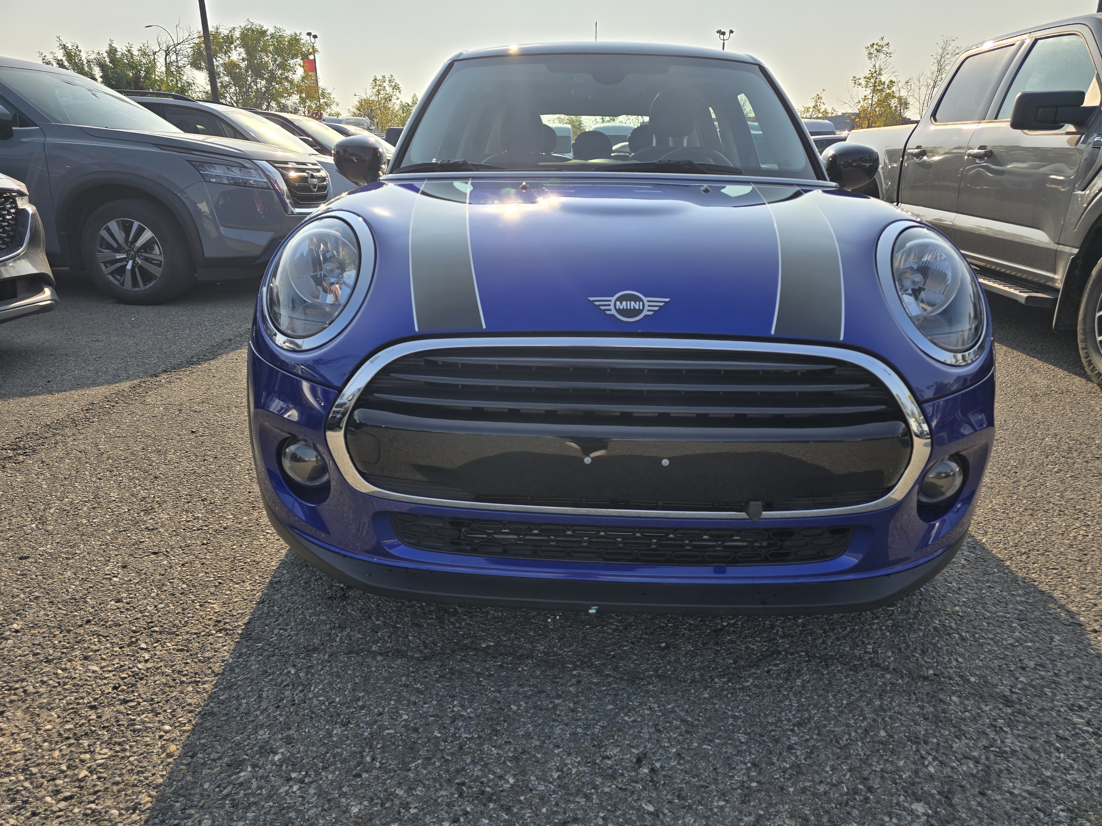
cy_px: 413
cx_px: 551
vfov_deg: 58.9
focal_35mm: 23
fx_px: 732
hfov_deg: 73.9
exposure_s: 1/1011
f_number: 1.7
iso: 12
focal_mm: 6.3
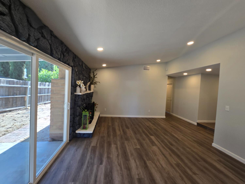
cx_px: 122
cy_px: 92
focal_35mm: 13
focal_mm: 2.2
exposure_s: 1/60
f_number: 2.2
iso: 50
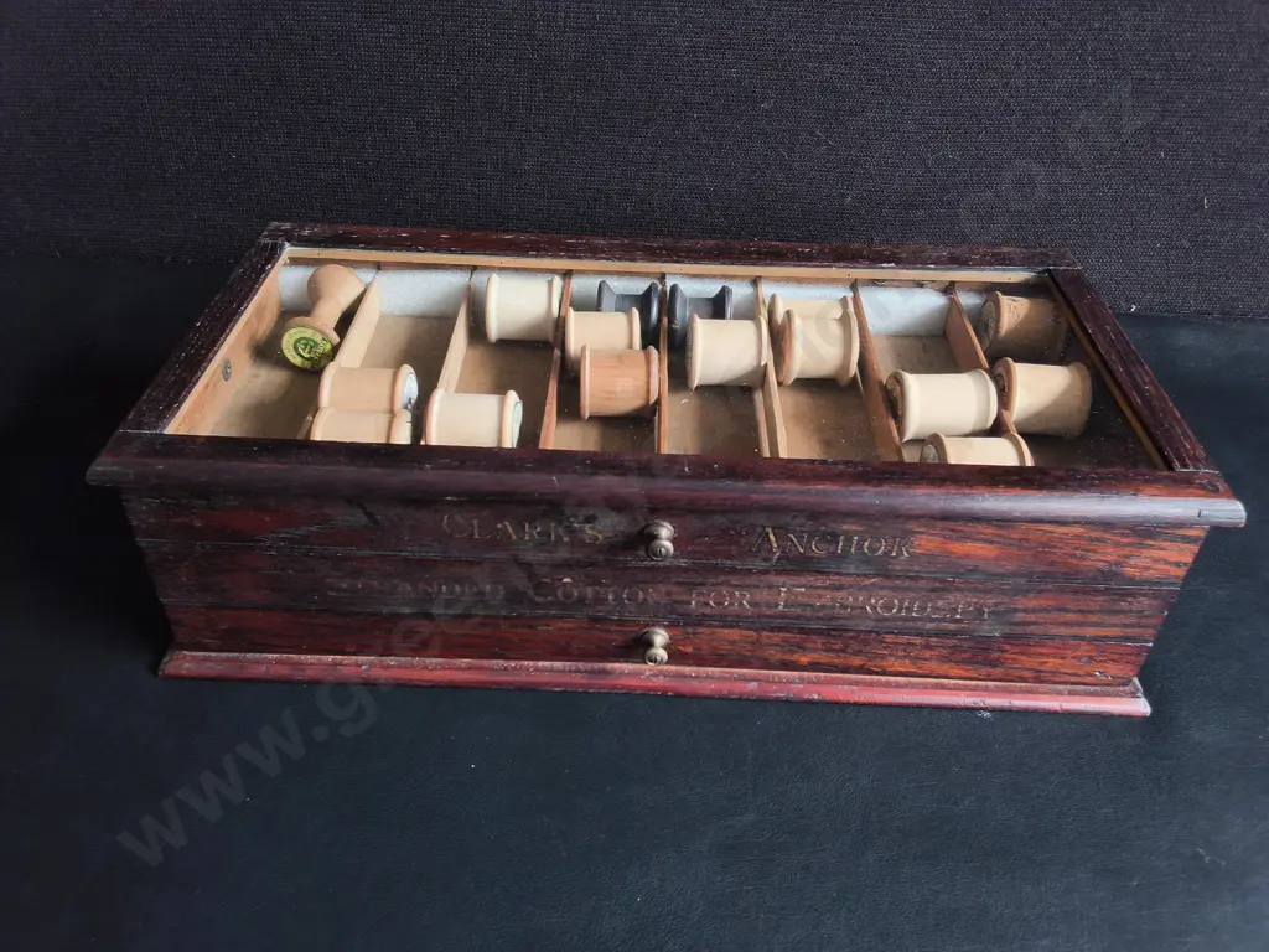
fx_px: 990
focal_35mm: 27
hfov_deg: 65.3
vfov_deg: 51.4
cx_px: 634
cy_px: 476
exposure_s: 1/100
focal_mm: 2.87
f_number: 2
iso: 50
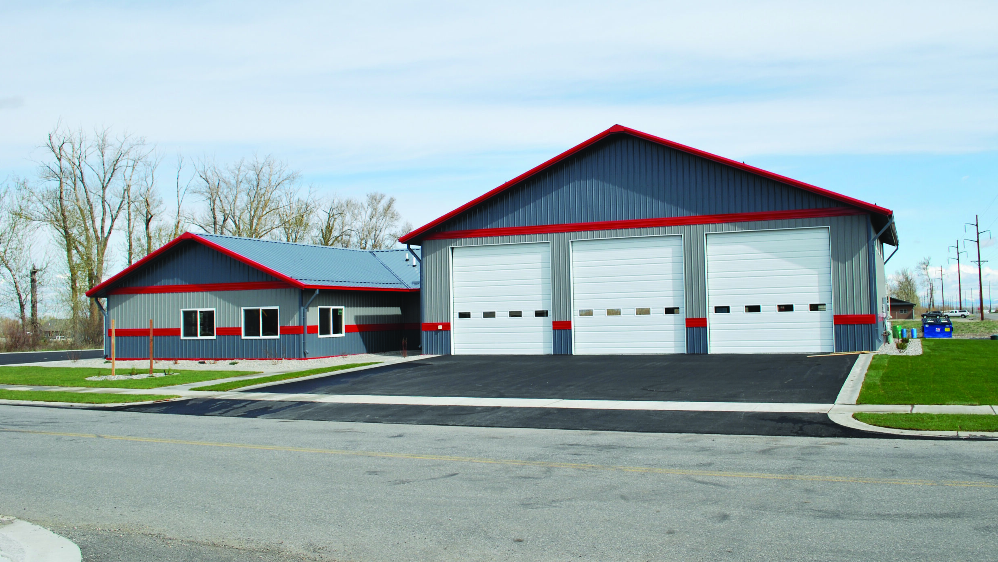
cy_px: 260
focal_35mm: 36
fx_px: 953
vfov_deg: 32.8
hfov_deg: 55.3
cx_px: 511
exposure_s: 1/250
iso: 100
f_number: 8
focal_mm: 22
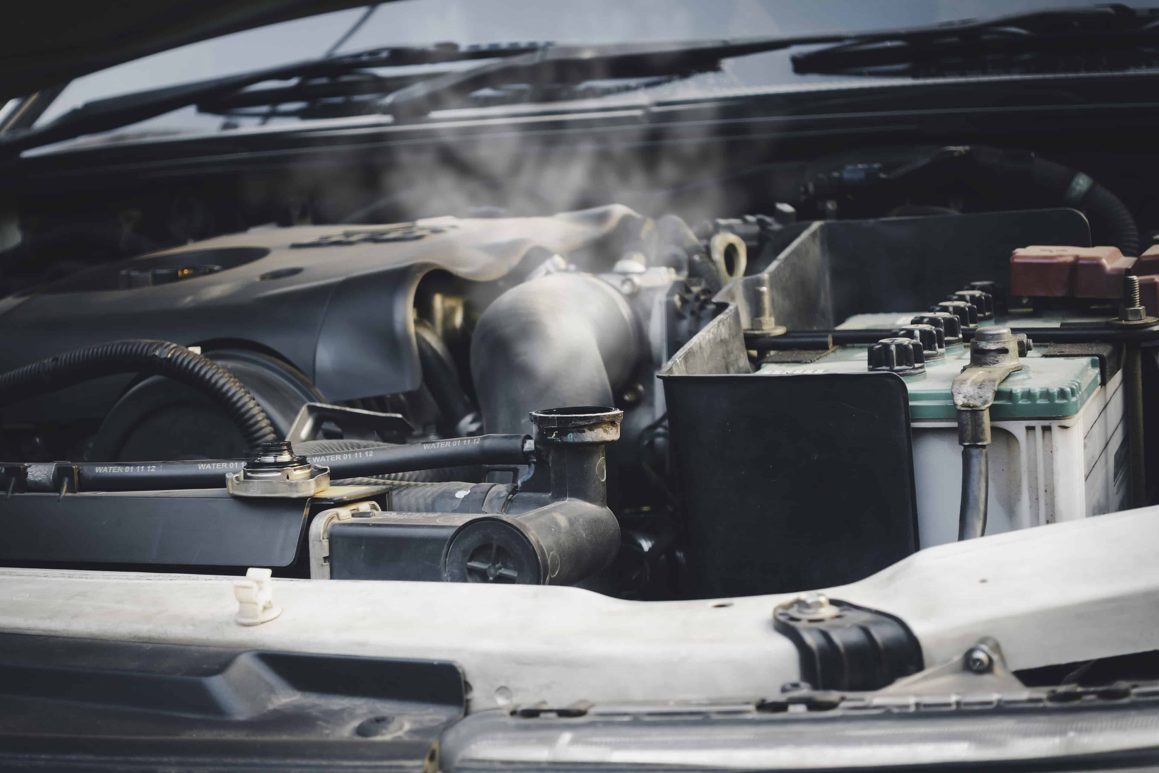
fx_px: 1964
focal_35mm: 61
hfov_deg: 32.9
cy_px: 386
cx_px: 580
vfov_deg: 22.3
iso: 100
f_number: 2.8
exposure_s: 1/20
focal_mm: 22.38
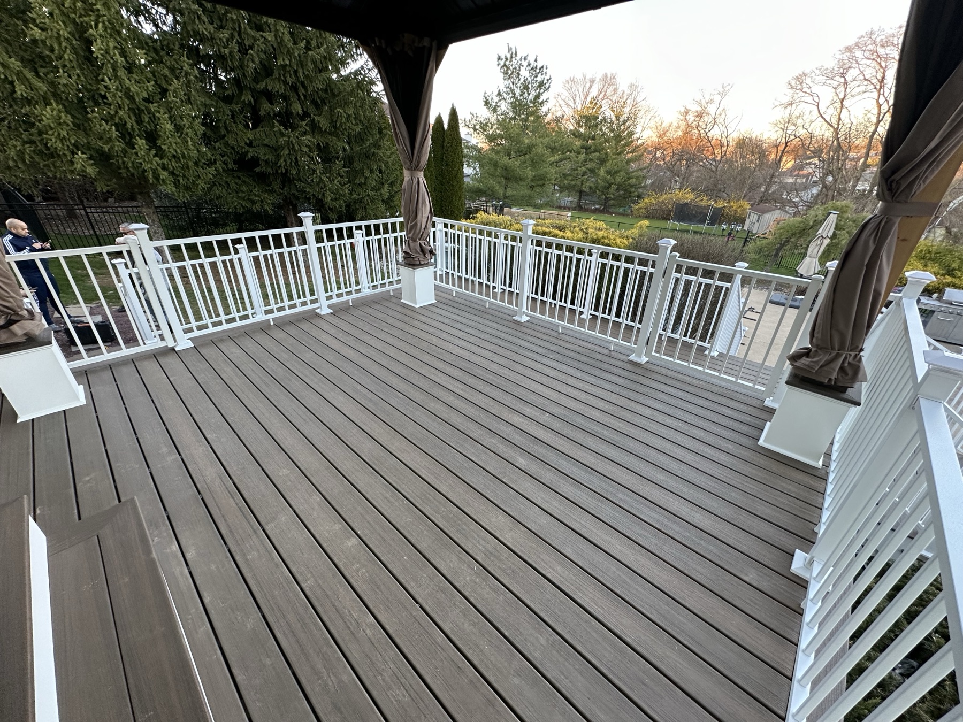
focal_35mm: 14
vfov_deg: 85.7
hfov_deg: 102.1
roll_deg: -0.9
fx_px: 389
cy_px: 361
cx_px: 482
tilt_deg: -28.4
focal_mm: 2.22
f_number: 2.2
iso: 125
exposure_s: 1/99
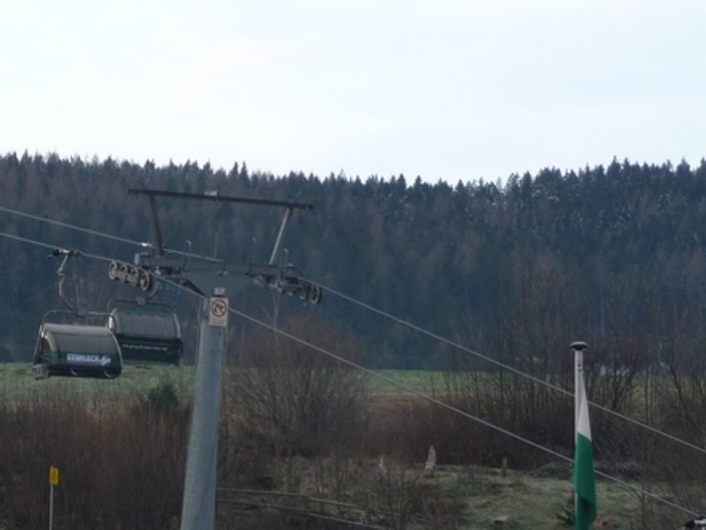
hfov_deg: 10.3
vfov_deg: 7.7
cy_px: 456
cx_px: 162
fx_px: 3916
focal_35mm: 192
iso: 100
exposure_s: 1/100
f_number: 4.7
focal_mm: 15.2
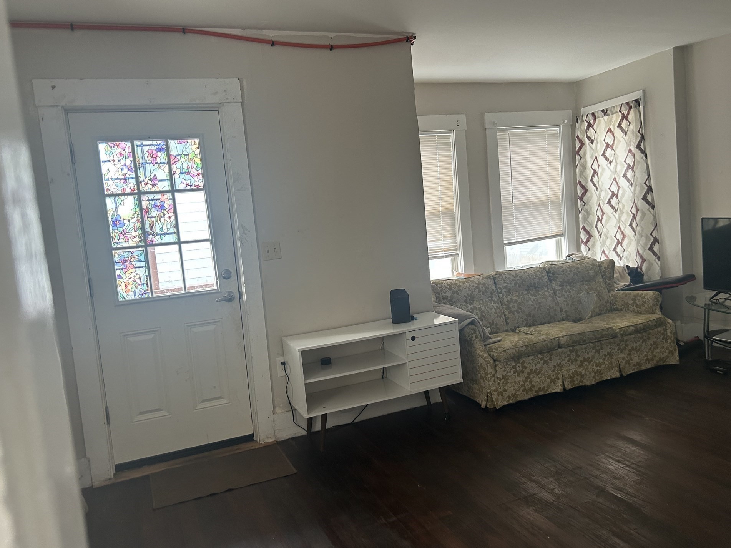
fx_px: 591
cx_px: 375
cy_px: 274
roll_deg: +5.3
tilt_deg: -6.8
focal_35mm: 28
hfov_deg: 63.4
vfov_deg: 49.7
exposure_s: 1/121
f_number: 1.5
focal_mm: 5.7
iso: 125
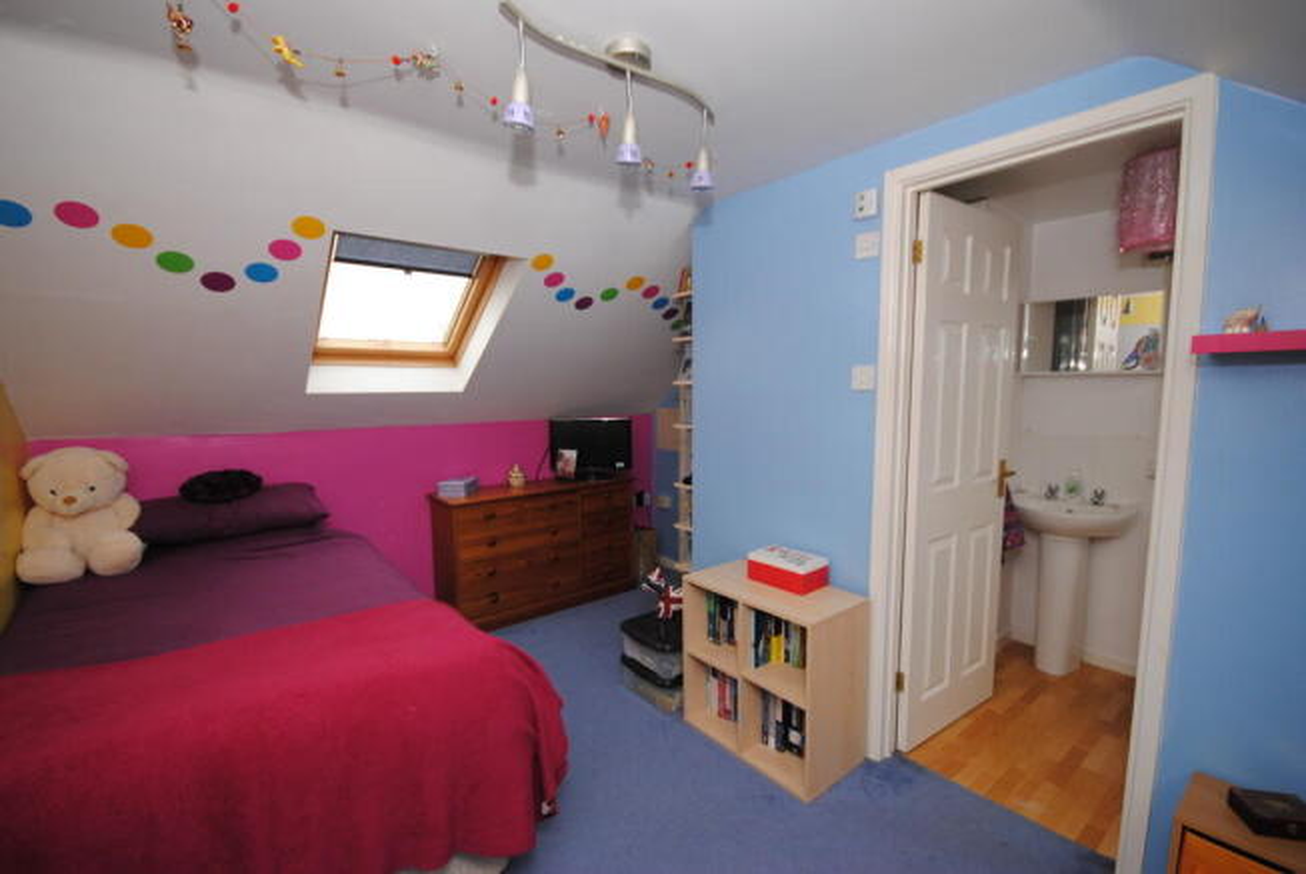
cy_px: 437
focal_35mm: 15
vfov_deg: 77.5
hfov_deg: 100.3
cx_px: 653
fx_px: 545
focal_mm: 10
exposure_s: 1/60
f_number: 5.6
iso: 400
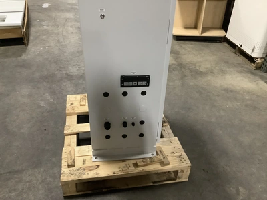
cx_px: 134
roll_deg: -3.1
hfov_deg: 58.4
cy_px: 100
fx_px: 239
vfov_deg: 45.4
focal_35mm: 31
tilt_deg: -34.0
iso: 500
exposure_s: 1/30
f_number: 2.4
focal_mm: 3.3
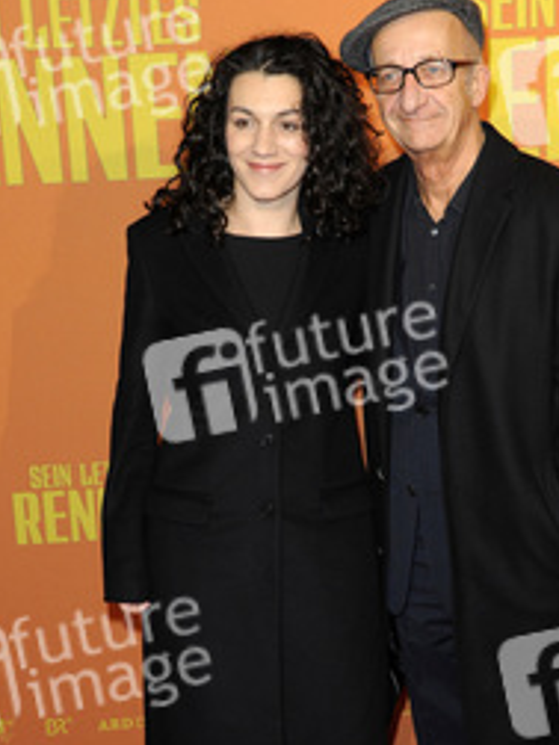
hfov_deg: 25.1
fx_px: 1249
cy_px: 520
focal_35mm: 58
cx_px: 383
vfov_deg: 32.8
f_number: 5.6
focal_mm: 38
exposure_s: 1/200
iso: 800
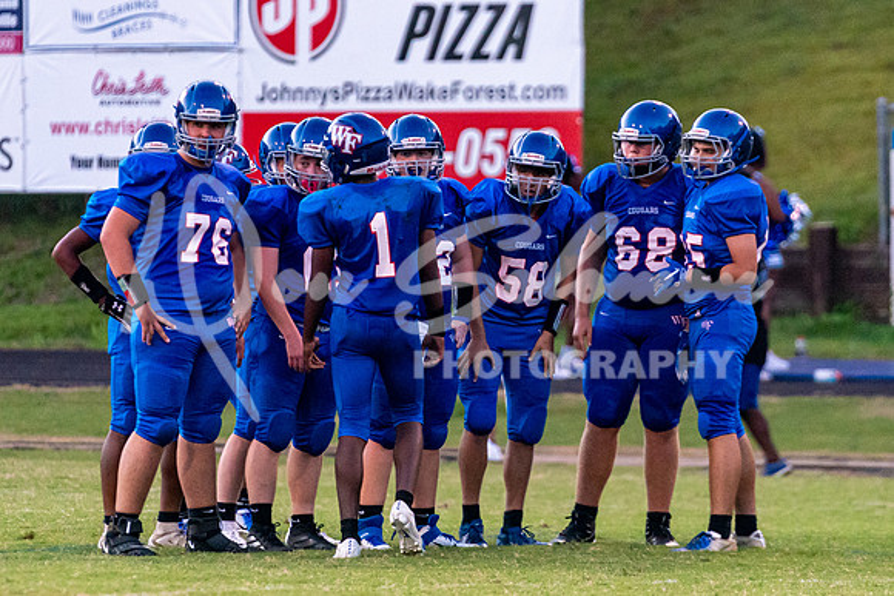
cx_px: 428
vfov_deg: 3.2
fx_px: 10759
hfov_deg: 4.8
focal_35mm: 433
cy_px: 202
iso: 6400
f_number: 4
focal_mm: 280
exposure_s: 1/1000
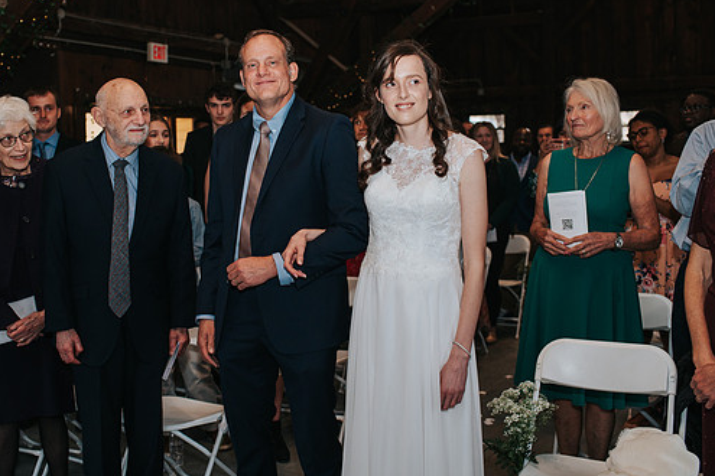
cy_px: 202
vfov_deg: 32.6
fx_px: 814
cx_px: 300
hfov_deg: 47.2
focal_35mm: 41
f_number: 3.2
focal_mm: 35
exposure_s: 1/200
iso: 1000
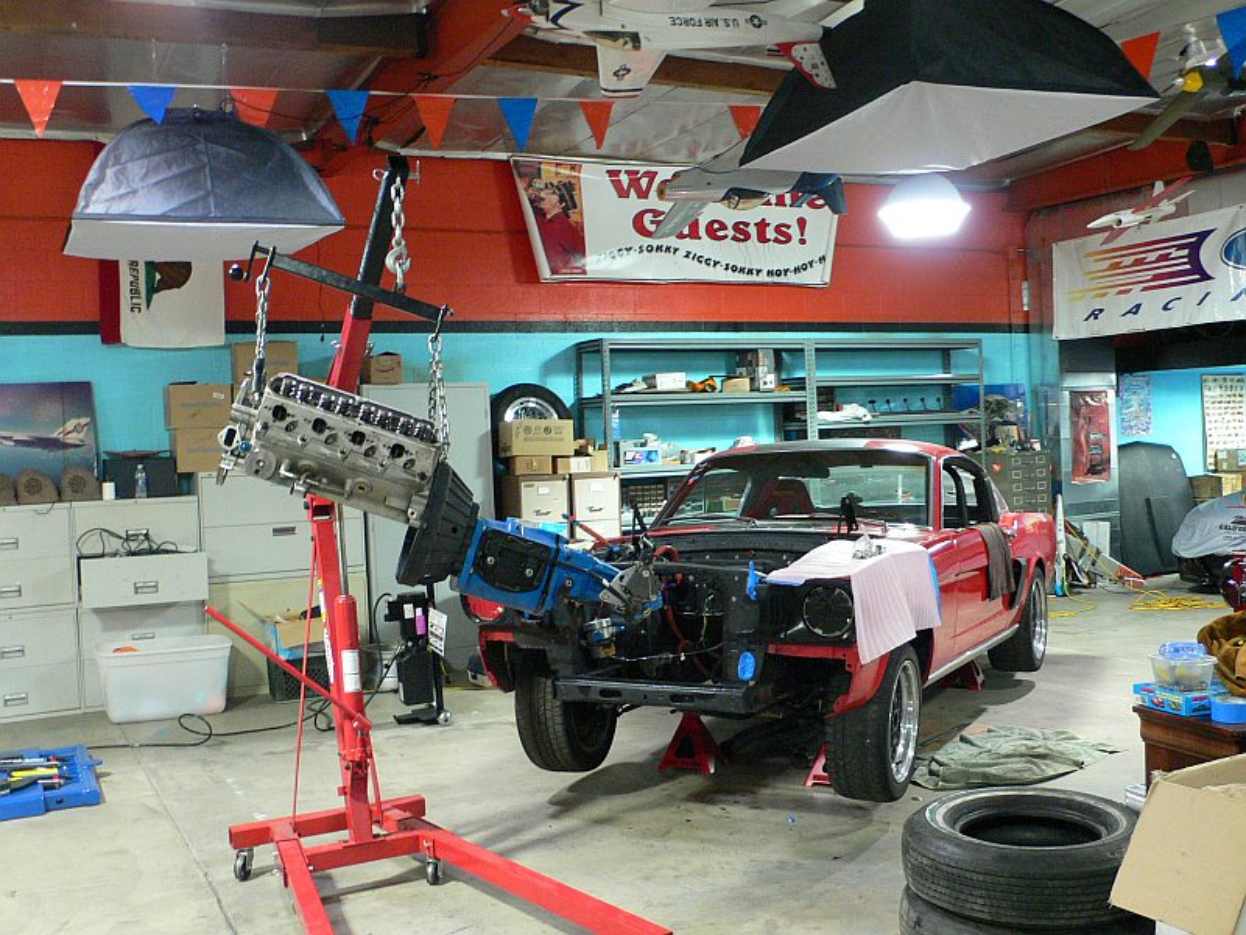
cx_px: 623
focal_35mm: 34
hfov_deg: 54.0
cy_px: 468
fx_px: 1224
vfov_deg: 41.8
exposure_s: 1/8
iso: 200
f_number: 2.8
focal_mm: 6.3
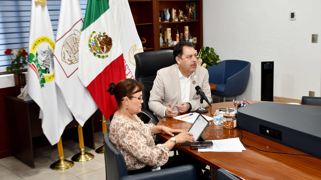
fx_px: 409
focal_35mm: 48
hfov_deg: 42.9
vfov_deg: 24.9
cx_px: 159
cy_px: 91
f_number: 4
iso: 900
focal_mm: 30
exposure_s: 1/60
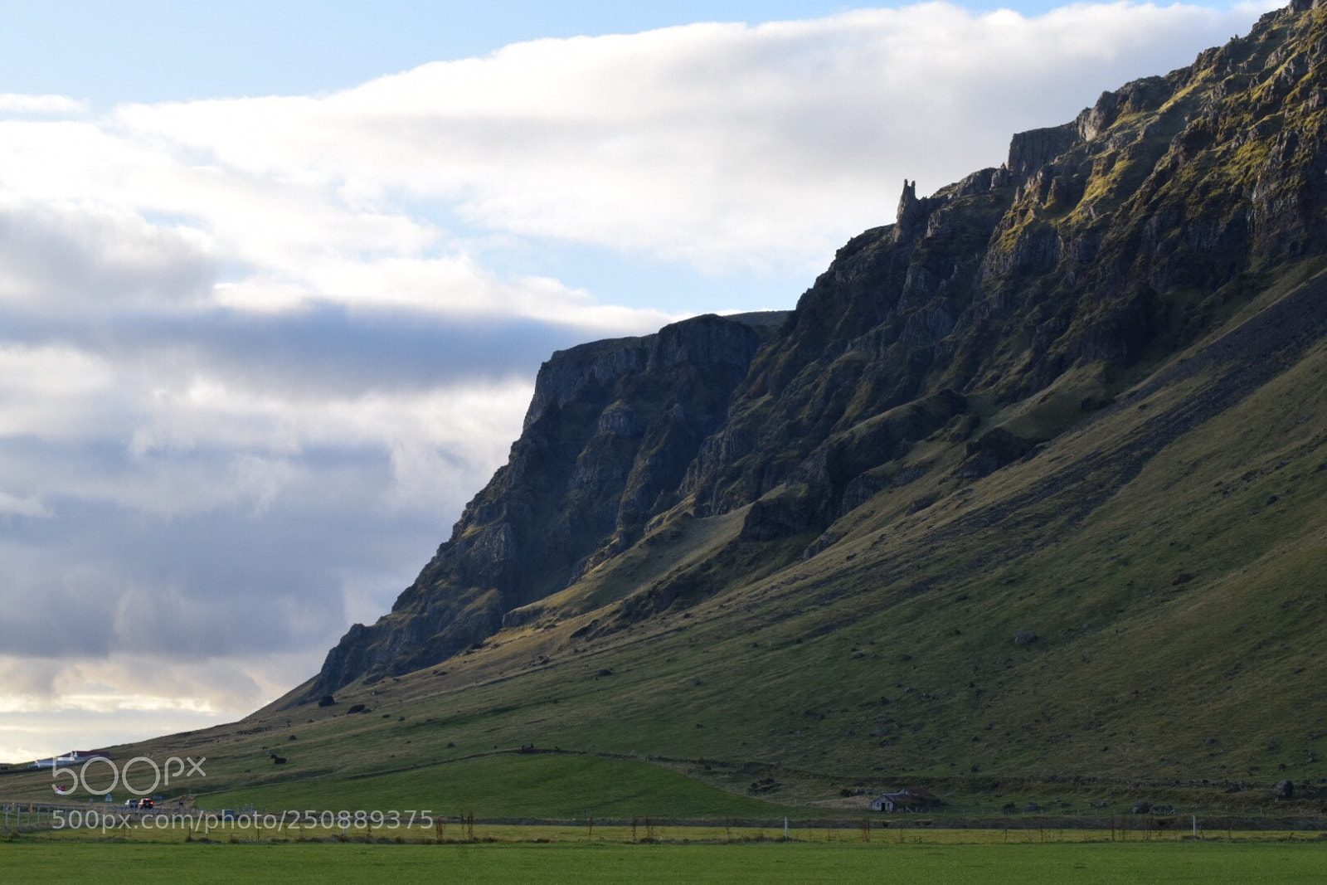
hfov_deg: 27.0
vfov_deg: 18.2
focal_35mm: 75
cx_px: 664
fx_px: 2765
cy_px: 442
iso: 320
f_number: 16
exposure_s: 1/100
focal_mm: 50
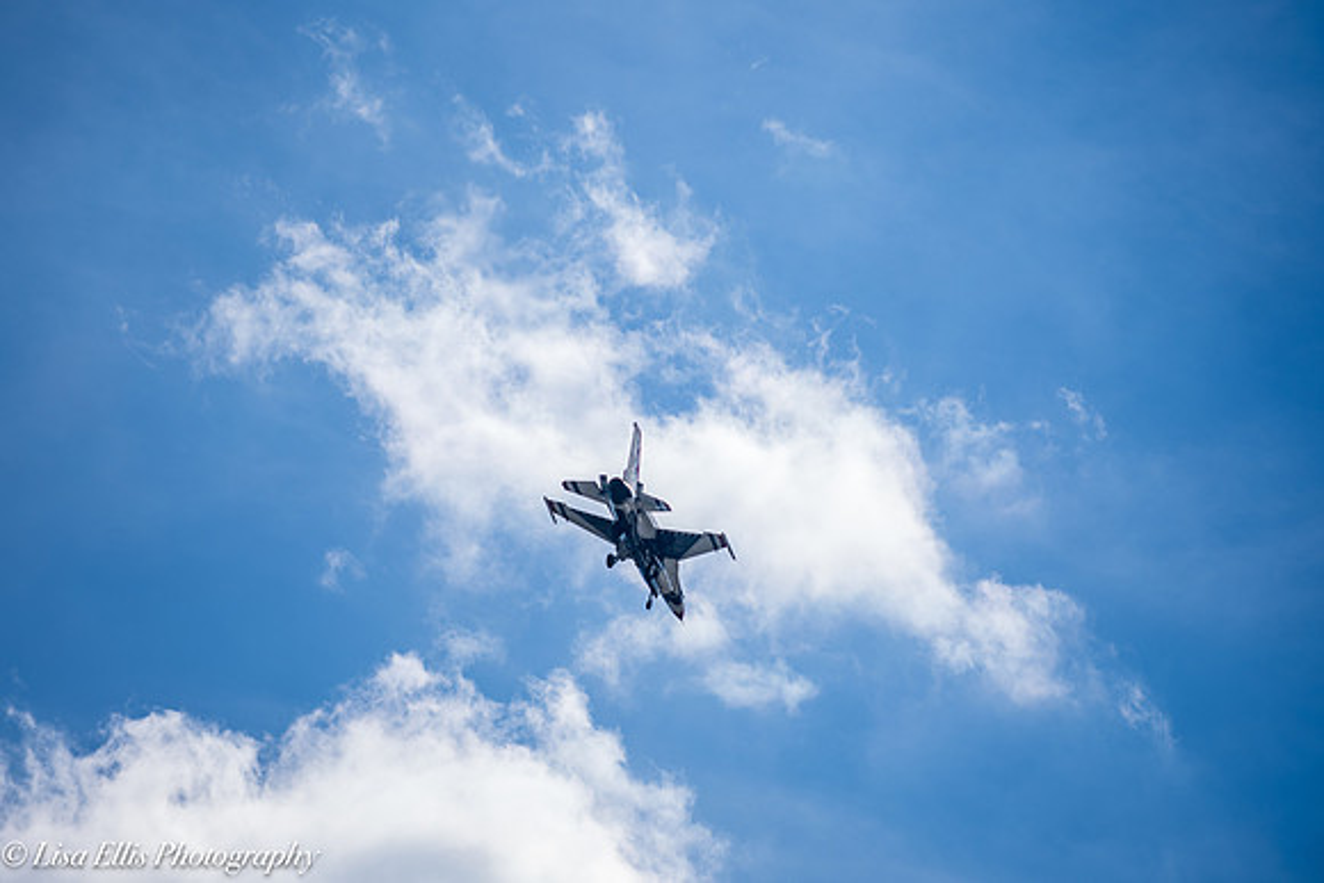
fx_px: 8828
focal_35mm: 240
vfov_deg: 5.7
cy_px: 442
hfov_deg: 8.6
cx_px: 662
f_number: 5
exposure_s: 1/1600
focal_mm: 200
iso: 100
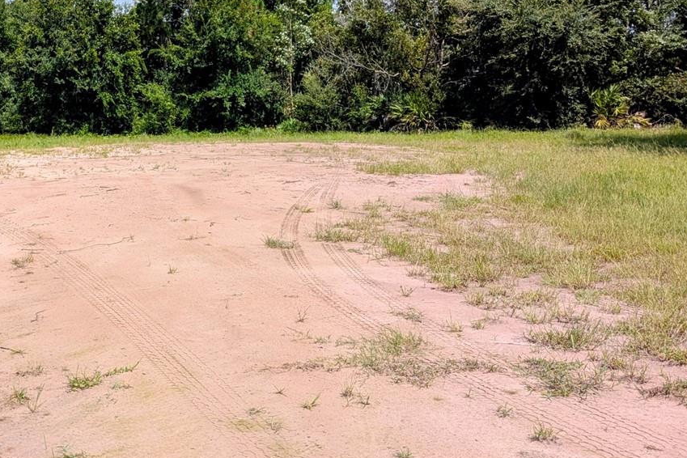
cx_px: 205
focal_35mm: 49
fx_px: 935
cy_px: 197
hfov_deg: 39.6
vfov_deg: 27.5
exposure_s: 1/2370
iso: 44
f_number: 1.89
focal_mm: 5.43
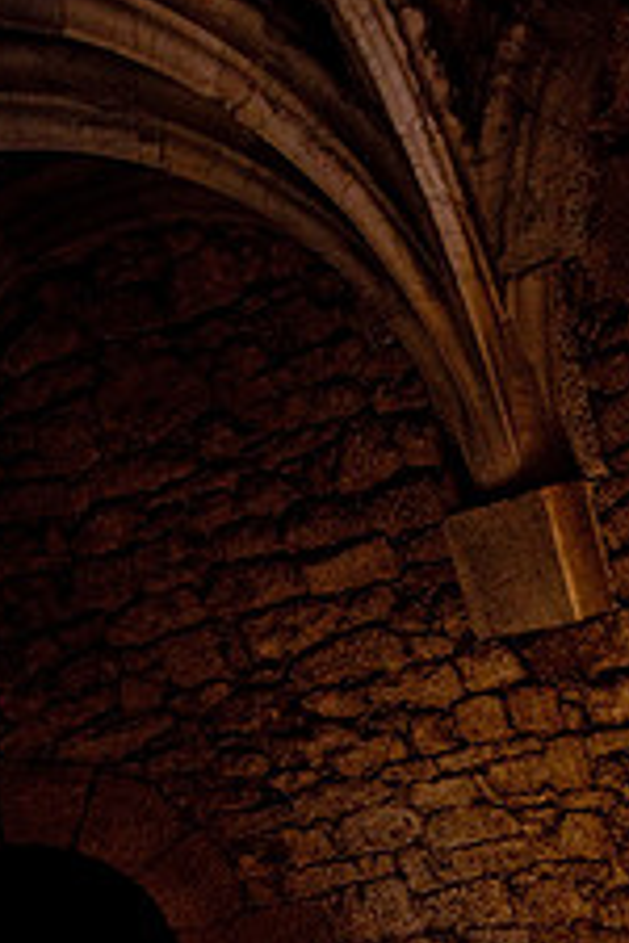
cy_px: 922
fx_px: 943
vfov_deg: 45.6
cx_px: 598
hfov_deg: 34.3
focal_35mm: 36
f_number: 4
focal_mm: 12
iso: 200
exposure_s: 1/250
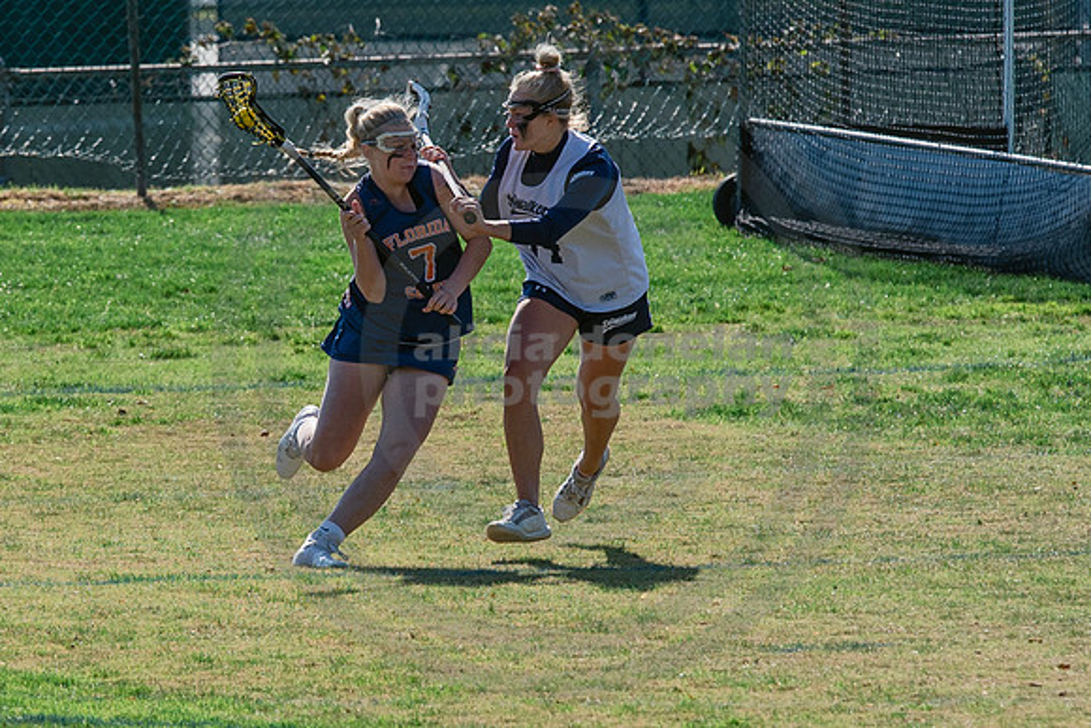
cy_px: 379
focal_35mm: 586
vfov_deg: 2.3
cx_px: 239
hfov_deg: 3.5
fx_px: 17776
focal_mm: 200
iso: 250
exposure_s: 1/1600
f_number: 5
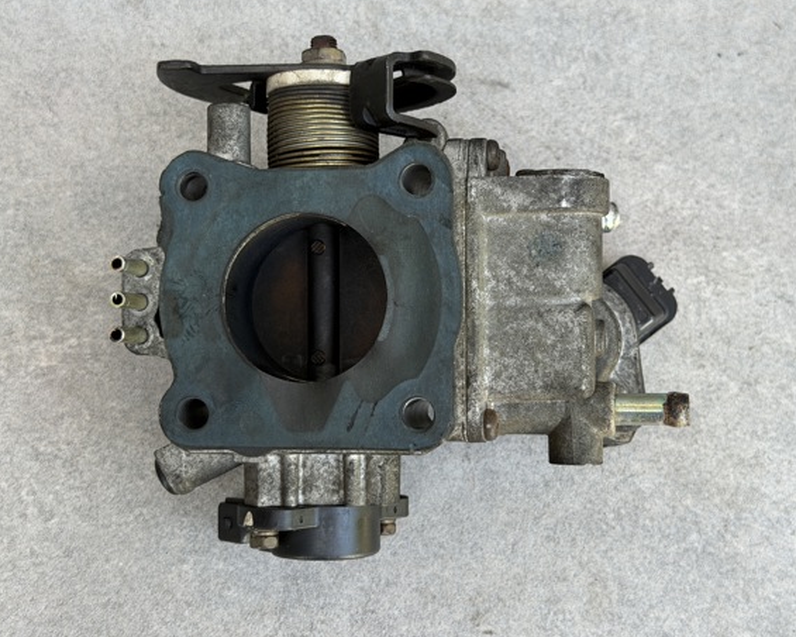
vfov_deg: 28.6
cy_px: 322
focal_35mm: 53
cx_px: 416
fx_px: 1249
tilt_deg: -70.0
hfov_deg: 35.4
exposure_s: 1/121
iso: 80
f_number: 1.78
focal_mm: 6.76
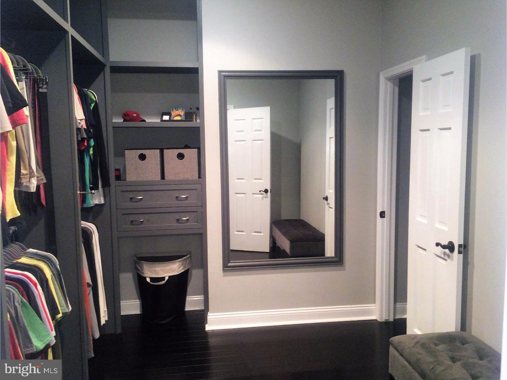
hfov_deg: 61.7
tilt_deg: -5.4
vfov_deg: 48.2
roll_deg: +0.3
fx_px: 425
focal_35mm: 29
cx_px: 254
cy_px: 190
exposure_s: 1/30
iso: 160
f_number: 2.2
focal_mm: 4.15
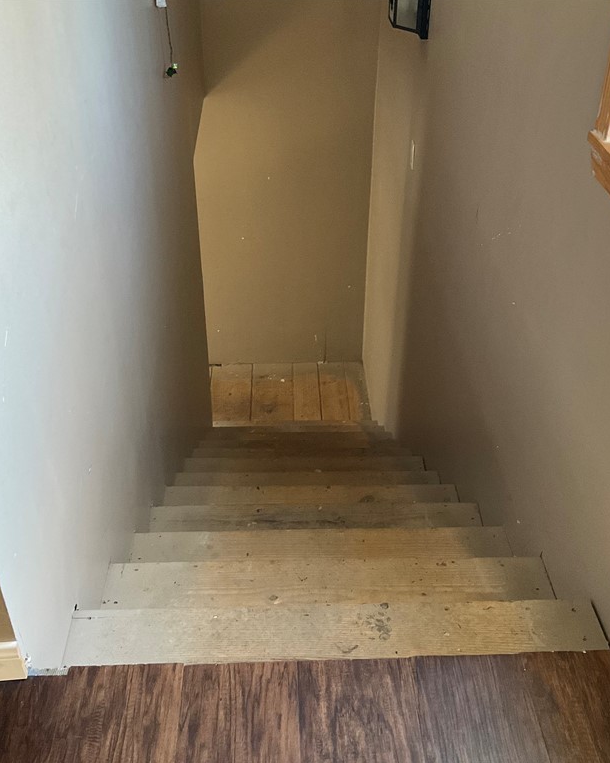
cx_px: 316
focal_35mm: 38
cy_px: 380
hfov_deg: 39.1
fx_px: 858
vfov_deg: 47.9
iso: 200
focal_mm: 3
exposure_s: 1/60
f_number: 1.8
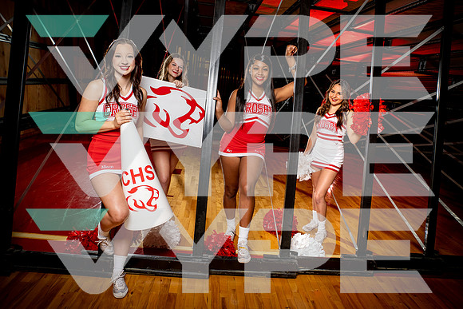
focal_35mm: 36
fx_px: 463
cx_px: 232
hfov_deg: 53.1
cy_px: 154
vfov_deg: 36.9
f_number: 7.1
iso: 400
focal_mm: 36
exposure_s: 1/250
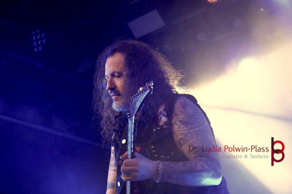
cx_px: 146
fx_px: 645
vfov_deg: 17.2
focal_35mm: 80
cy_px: 97
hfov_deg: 25.5
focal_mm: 53
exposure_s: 1/160
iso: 3200
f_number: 4.5
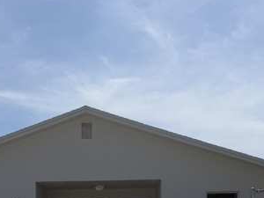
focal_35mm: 64
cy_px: 241
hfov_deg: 30.1
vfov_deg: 21.2
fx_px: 488
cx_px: 89
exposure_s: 1/10309
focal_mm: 6.76
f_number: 1.78
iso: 80
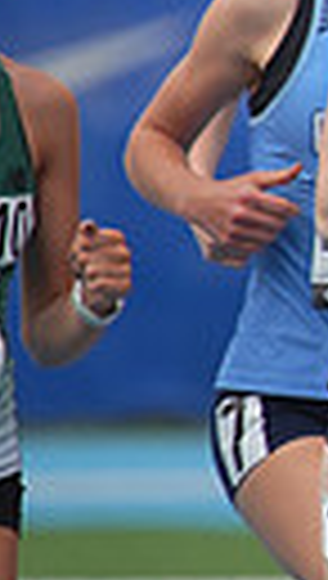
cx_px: 1069
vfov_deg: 1.1
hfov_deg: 0.6
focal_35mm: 1879
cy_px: 115
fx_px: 28921
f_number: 5.6
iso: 320
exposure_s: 1/1250
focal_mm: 400
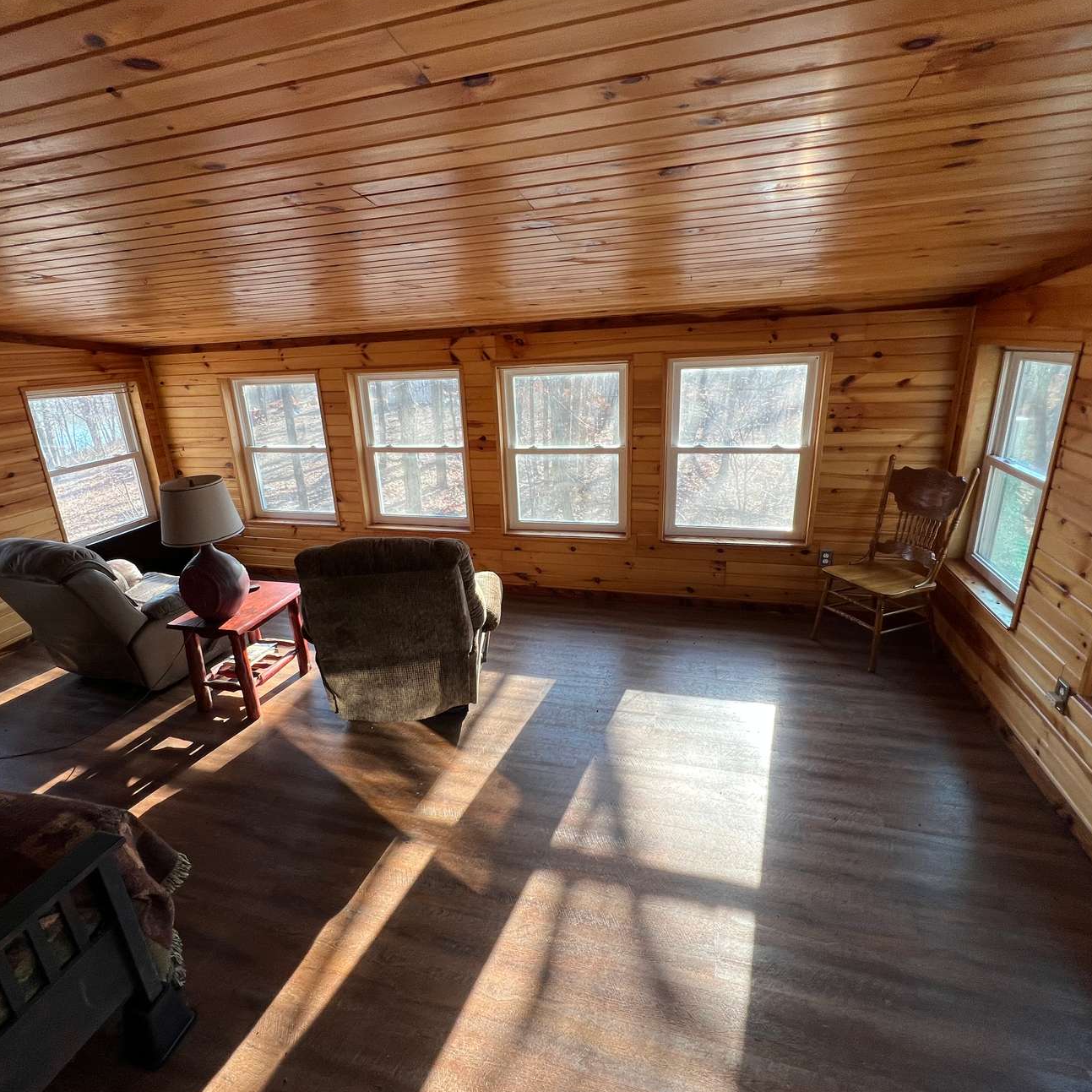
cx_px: 500
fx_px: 571
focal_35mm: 16
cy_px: 534
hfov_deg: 87.2
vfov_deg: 87.4
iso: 64
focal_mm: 1.57
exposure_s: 1/99
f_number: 1.8
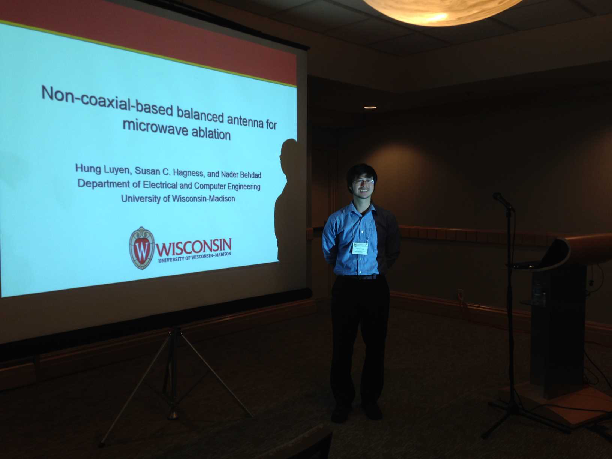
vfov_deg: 42.9
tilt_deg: -5.6
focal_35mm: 33
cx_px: 306
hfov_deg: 55.4
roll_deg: +1.5
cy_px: 230
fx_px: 583
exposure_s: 1/40
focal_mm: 4.12
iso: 50
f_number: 2.4
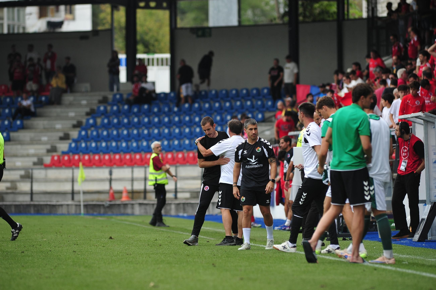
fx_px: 3631
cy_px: 145
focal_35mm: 300
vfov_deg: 4.6
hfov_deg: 6.9
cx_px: 218
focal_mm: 300
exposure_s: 1/1000
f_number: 4
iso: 500
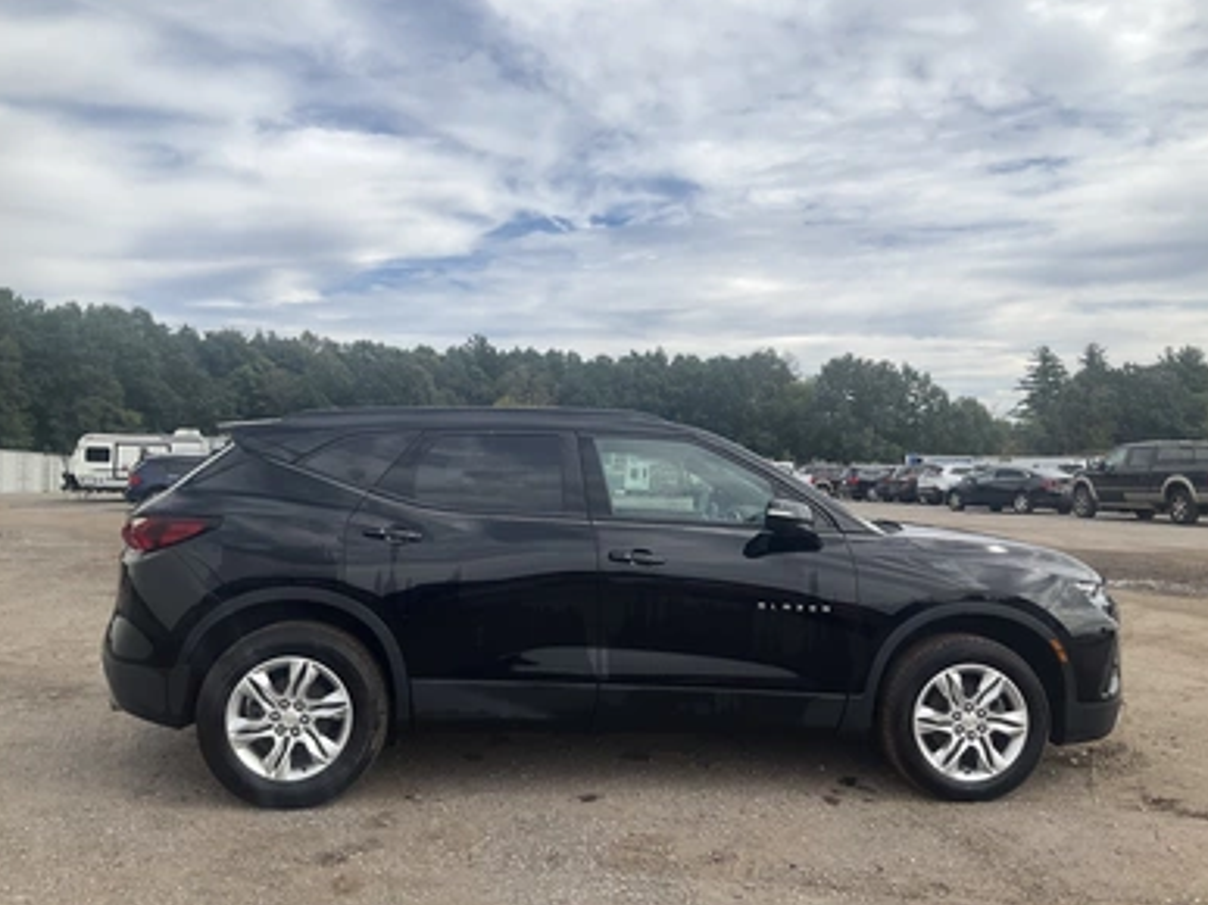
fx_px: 1047
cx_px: 609
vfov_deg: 46.8
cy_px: 446
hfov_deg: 60.0
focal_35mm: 30
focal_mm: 3
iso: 25
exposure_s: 1/2320
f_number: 1.8
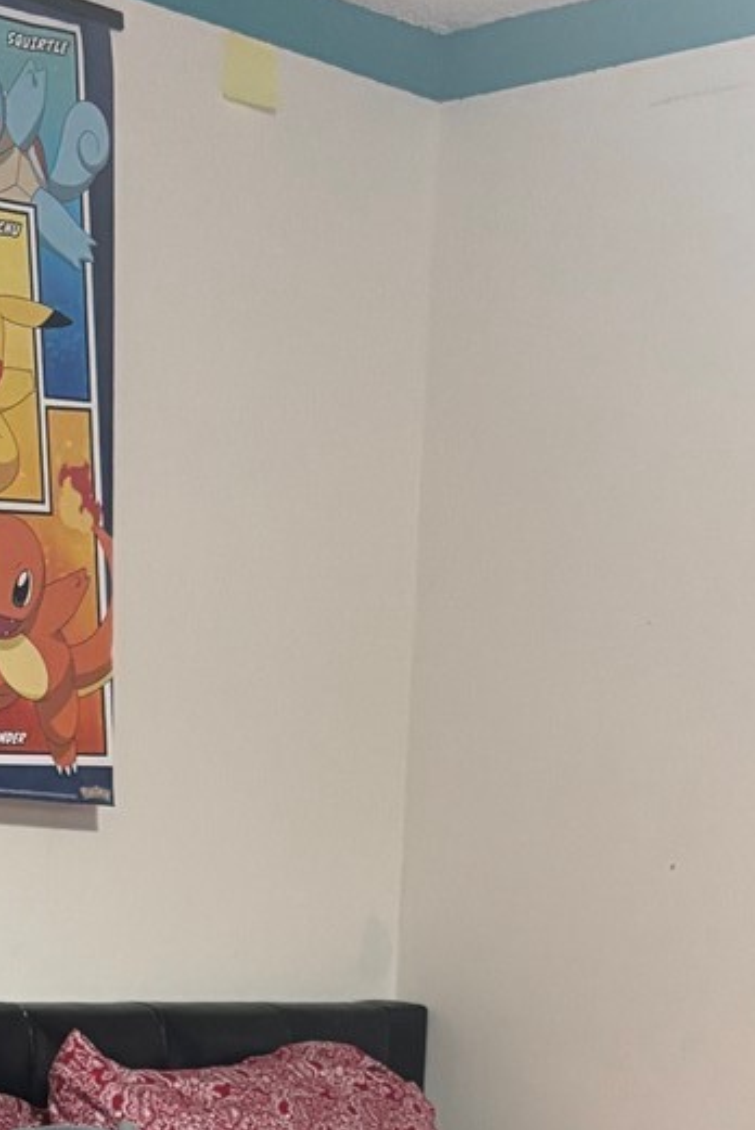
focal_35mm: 83
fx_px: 2607
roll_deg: -4.1
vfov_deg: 22.1
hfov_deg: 16.5
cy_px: 1444
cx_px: 408
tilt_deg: -13.9
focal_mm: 5.96
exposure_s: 1/40
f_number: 1.6
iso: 500
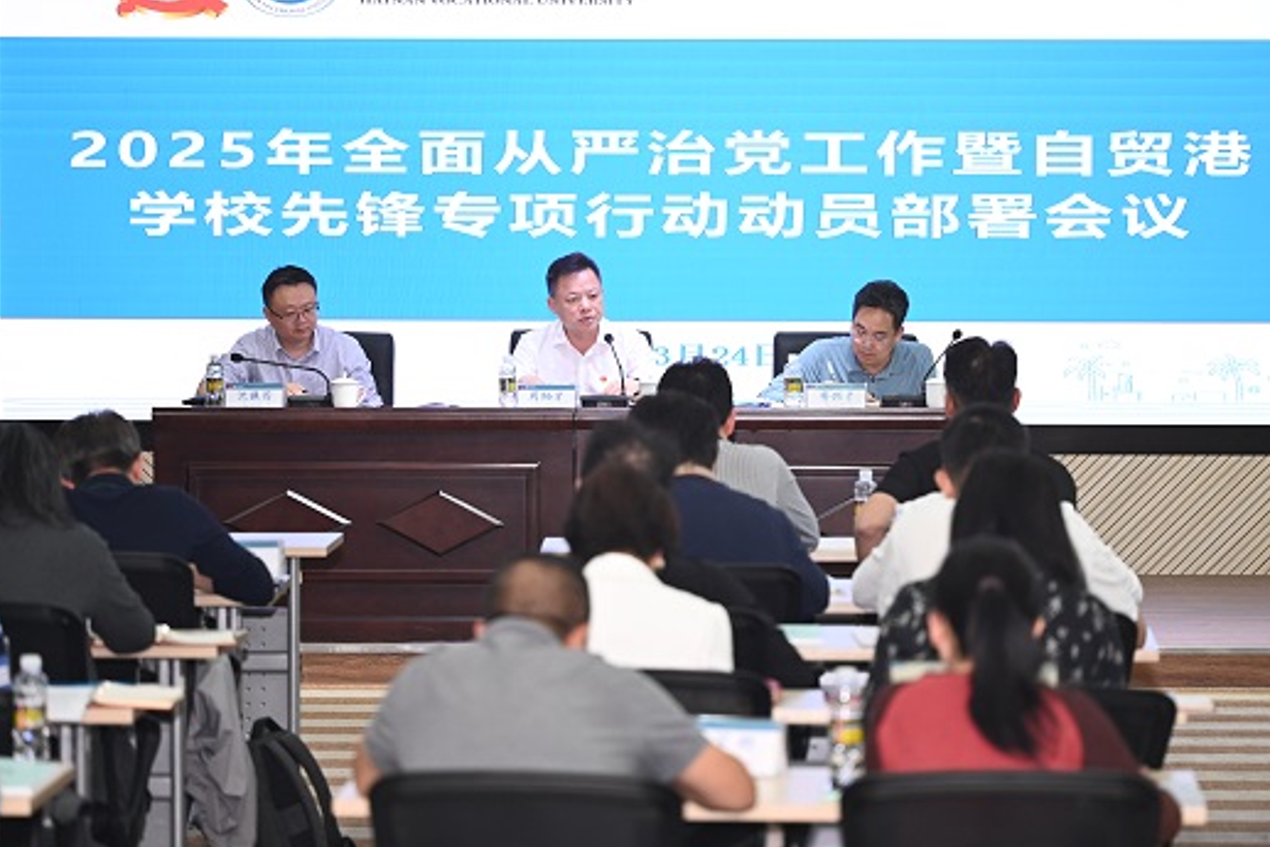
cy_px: 398
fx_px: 5011
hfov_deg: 14.4
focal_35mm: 142
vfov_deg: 9.7
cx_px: 666
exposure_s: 1/160
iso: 720
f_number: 2.8
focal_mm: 105
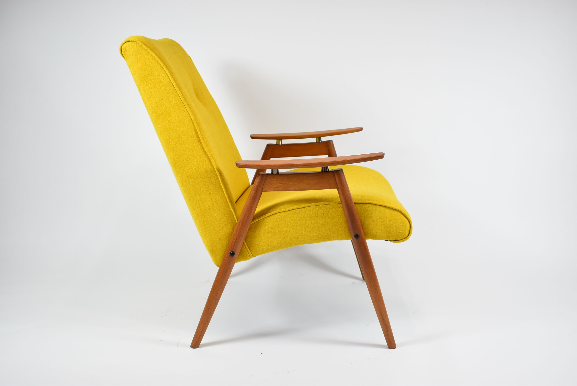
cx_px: 288
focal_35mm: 40
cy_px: 193
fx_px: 650
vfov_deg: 33.1
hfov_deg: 47.9
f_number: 5
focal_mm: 27
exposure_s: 1/125
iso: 800
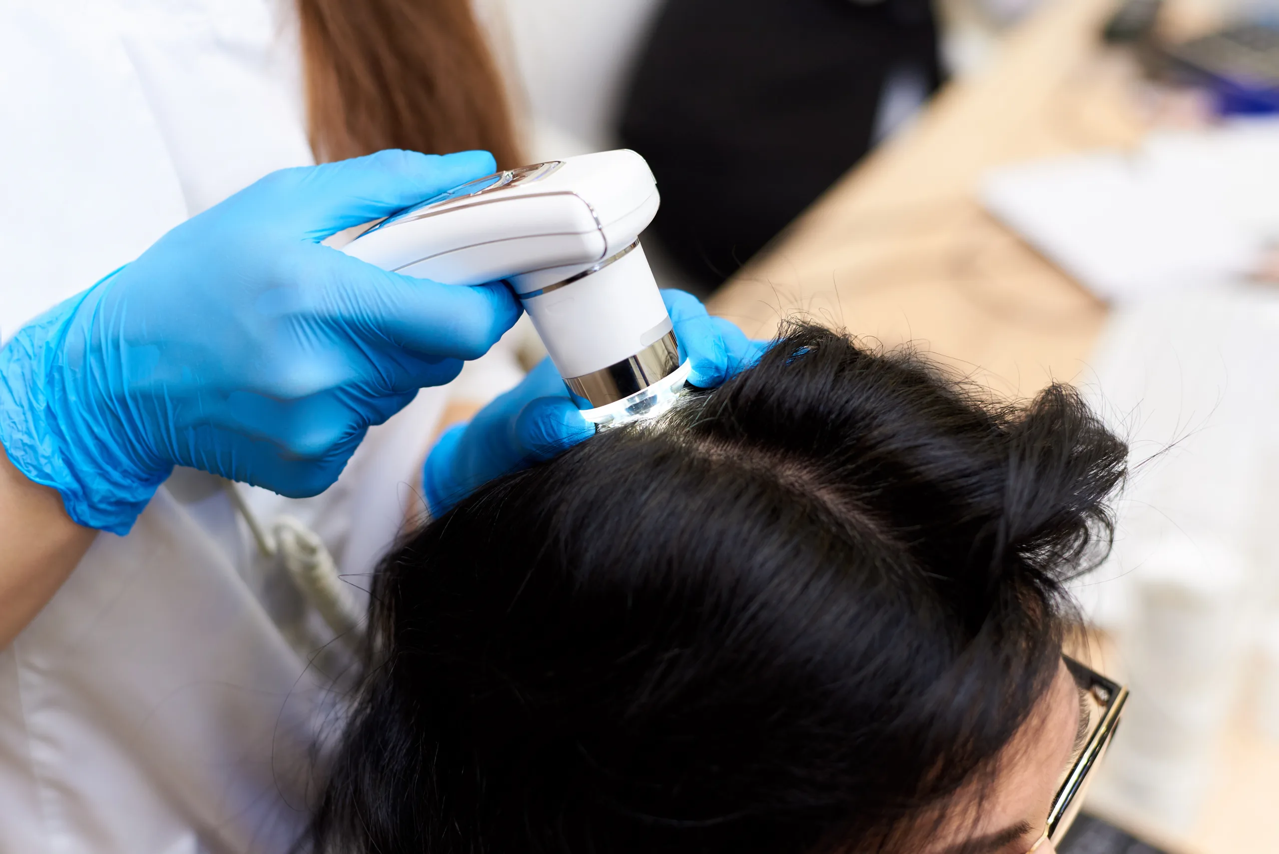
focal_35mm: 50
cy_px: 427
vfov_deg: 27.0
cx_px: 640
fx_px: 1777
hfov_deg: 39.6
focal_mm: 50
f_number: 2.8
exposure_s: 1/100
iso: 400
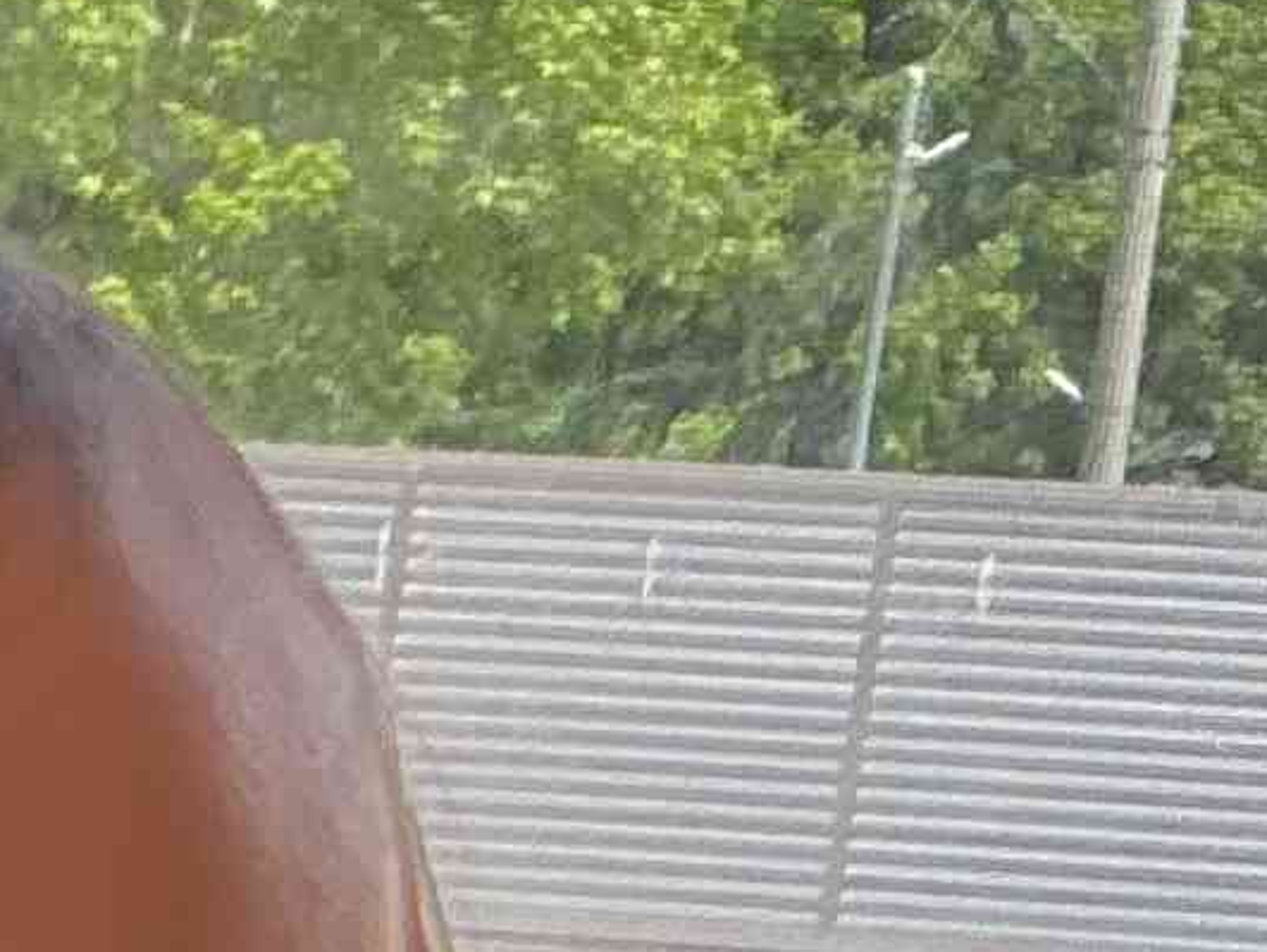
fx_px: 8058
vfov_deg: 6.1
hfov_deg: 8.5
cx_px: -1396
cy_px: 3116
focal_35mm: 220
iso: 20
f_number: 1.8
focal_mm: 3
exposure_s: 1/225
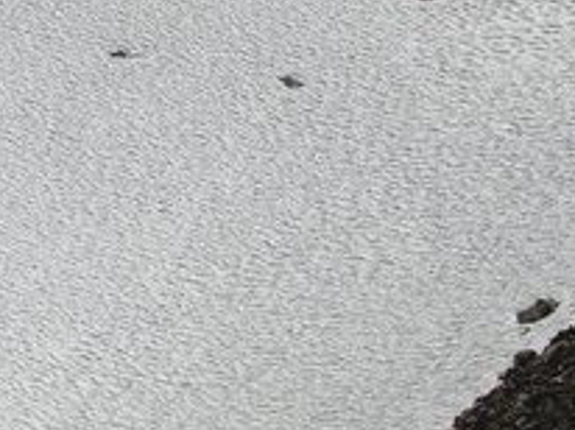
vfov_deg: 8.4
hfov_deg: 10.9
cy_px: 441
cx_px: -248
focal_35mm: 175
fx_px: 2904
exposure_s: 1/640
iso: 100
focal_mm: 10.41
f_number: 9.5
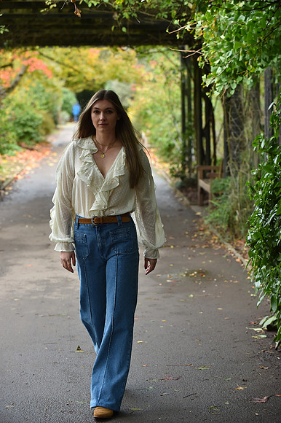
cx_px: 140
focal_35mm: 98
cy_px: 212
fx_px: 1149
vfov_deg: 20.8
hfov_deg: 13.9
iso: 1000
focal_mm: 98
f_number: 4
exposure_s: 1/640
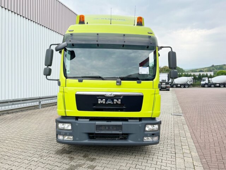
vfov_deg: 53.1
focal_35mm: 26
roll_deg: +0.7
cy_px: 85
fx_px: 170
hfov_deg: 67.3
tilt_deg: +1.4
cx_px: 113
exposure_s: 1/1196
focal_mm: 5.7
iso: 50
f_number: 1.5
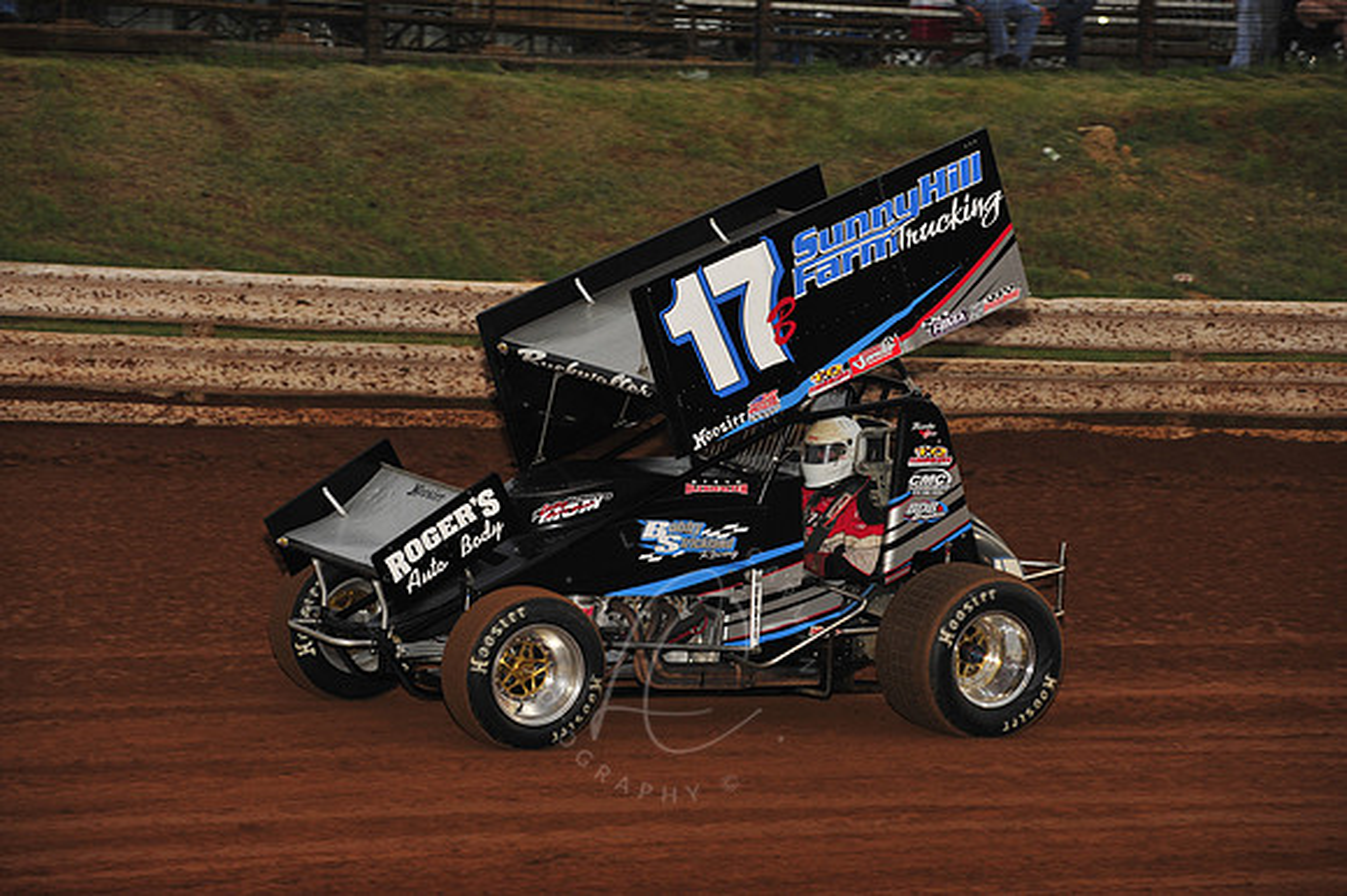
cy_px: 448
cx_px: 674
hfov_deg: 12.1
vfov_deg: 8.1
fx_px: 6357
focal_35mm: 170
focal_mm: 170
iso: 800
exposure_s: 1/320
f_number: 7.1
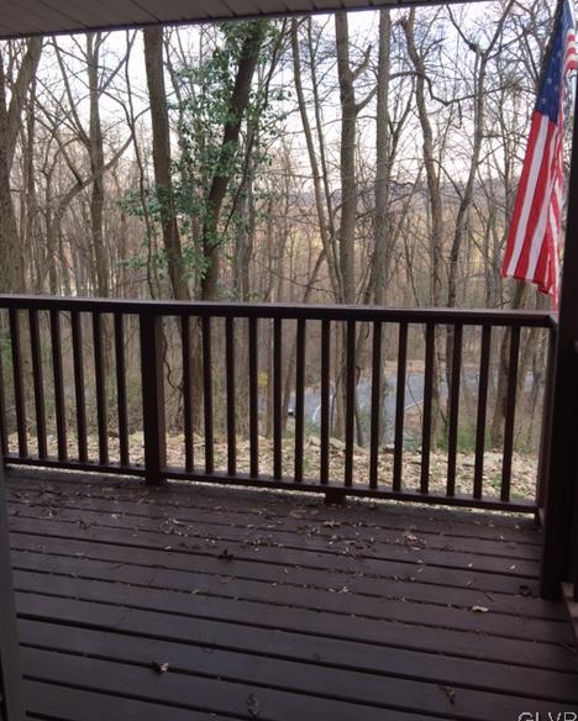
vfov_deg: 57.1
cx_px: 287
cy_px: 347
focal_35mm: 31
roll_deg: +0.6
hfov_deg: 47.2
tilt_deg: -10.6
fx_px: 662
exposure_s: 1/120
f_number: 2.2
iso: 32
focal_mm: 4.15
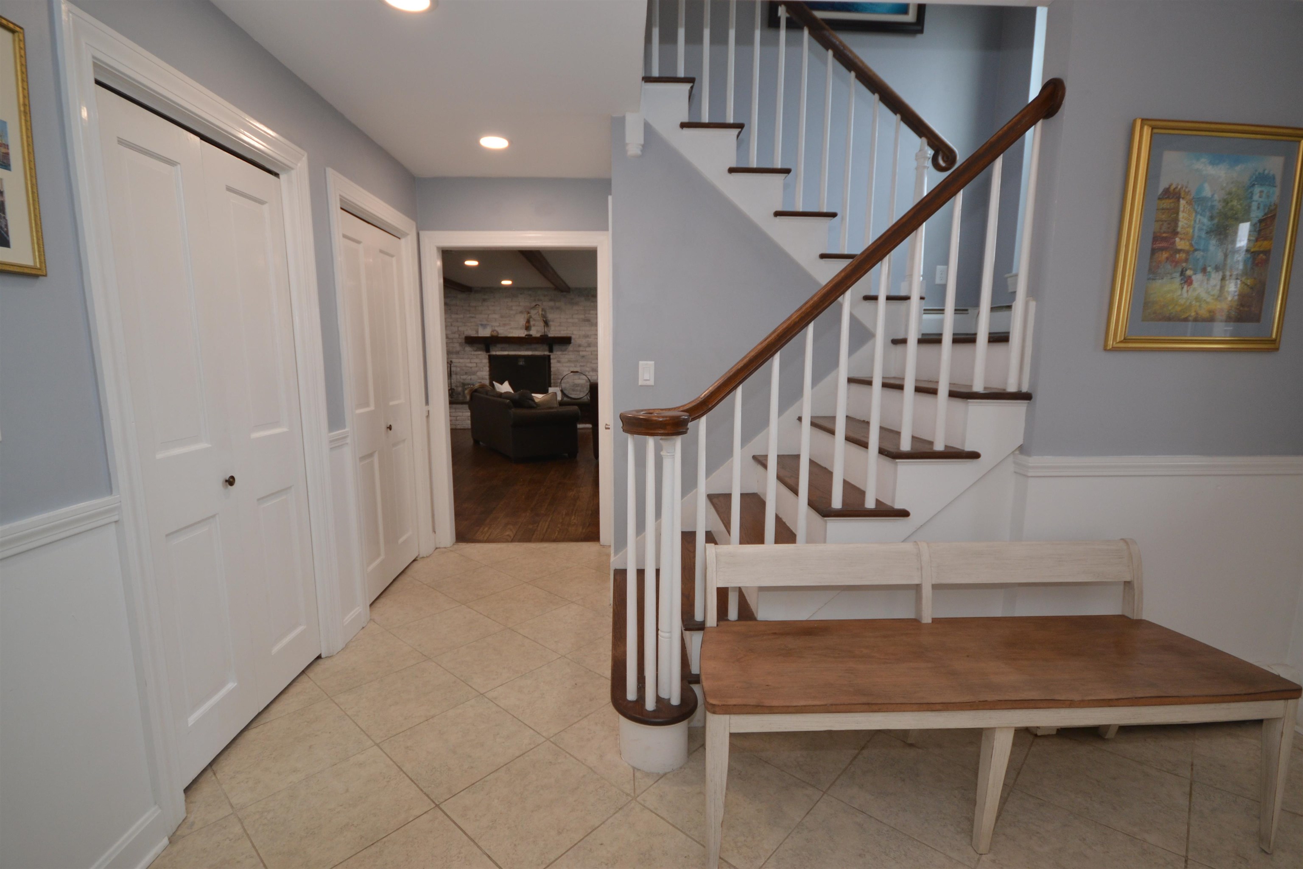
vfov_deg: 72.1
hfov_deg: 95.0
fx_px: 597
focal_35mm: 16
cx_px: 652
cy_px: 434
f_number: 4.2
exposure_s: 1/60
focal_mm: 11
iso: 400
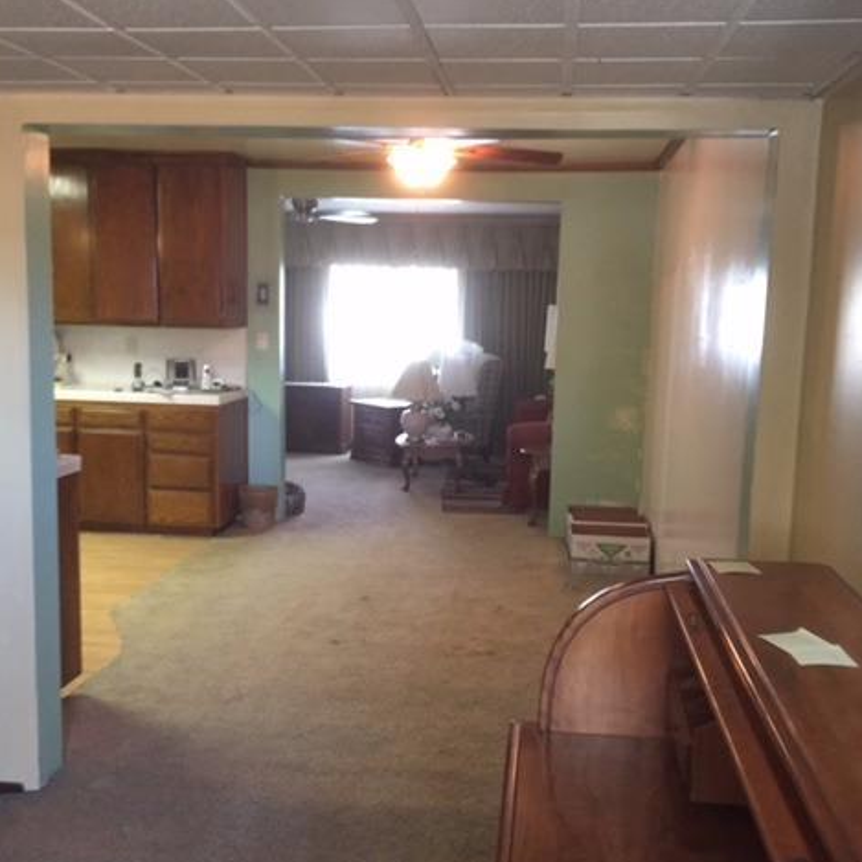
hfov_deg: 47.2
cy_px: 463
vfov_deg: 47.2
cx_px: 425
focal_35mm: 35
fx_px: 986
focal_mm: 4.15
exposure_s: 1/15
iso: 250
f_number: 2.2
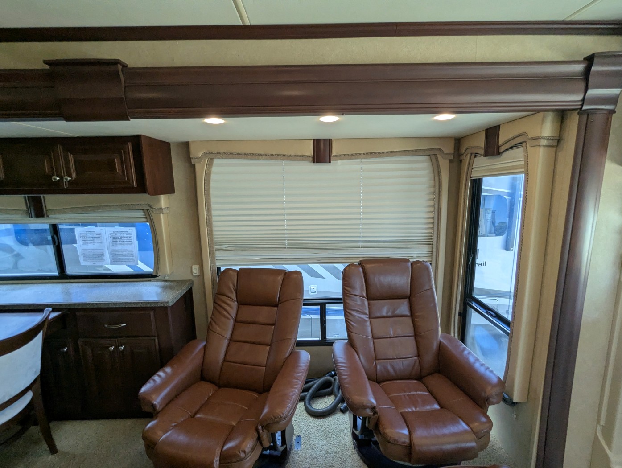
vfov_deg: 78.2
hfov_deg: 94.4
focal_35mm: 16
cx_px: 311
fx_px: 288
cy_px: 234
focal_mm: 2.35
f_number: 2.2
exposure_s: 1/147
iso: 191
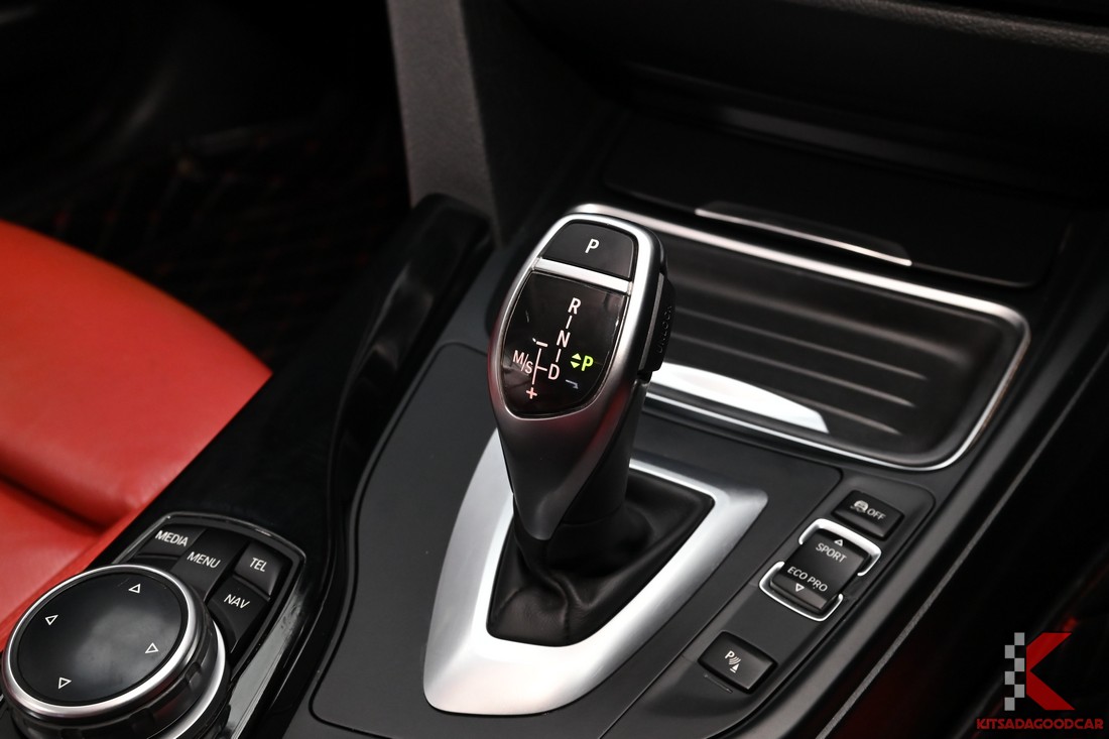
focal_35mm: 39
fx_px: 1201
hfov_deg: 49.6
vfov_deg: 34.2
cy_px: 370
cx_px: 554
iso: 1600
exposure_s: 1/30
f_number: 5.6
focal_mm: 26.5
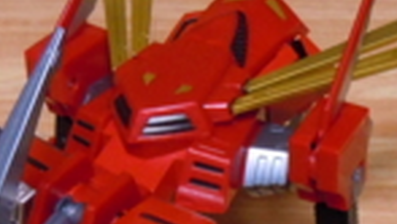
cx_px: 224
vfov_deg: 9.1
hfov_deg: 16.1
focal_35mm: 133
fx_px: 1401
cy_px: 186
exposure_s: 1/15
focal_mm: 5.4
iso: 400
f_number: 3.5
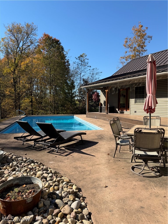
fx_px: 155
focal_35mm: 24
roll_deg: -0.7
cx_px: 84
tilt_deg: -3.7
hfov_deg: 56.8
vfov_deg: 71.6
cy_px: 112
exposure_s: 1/2907
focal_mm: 6.76
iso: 80
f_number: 1.78
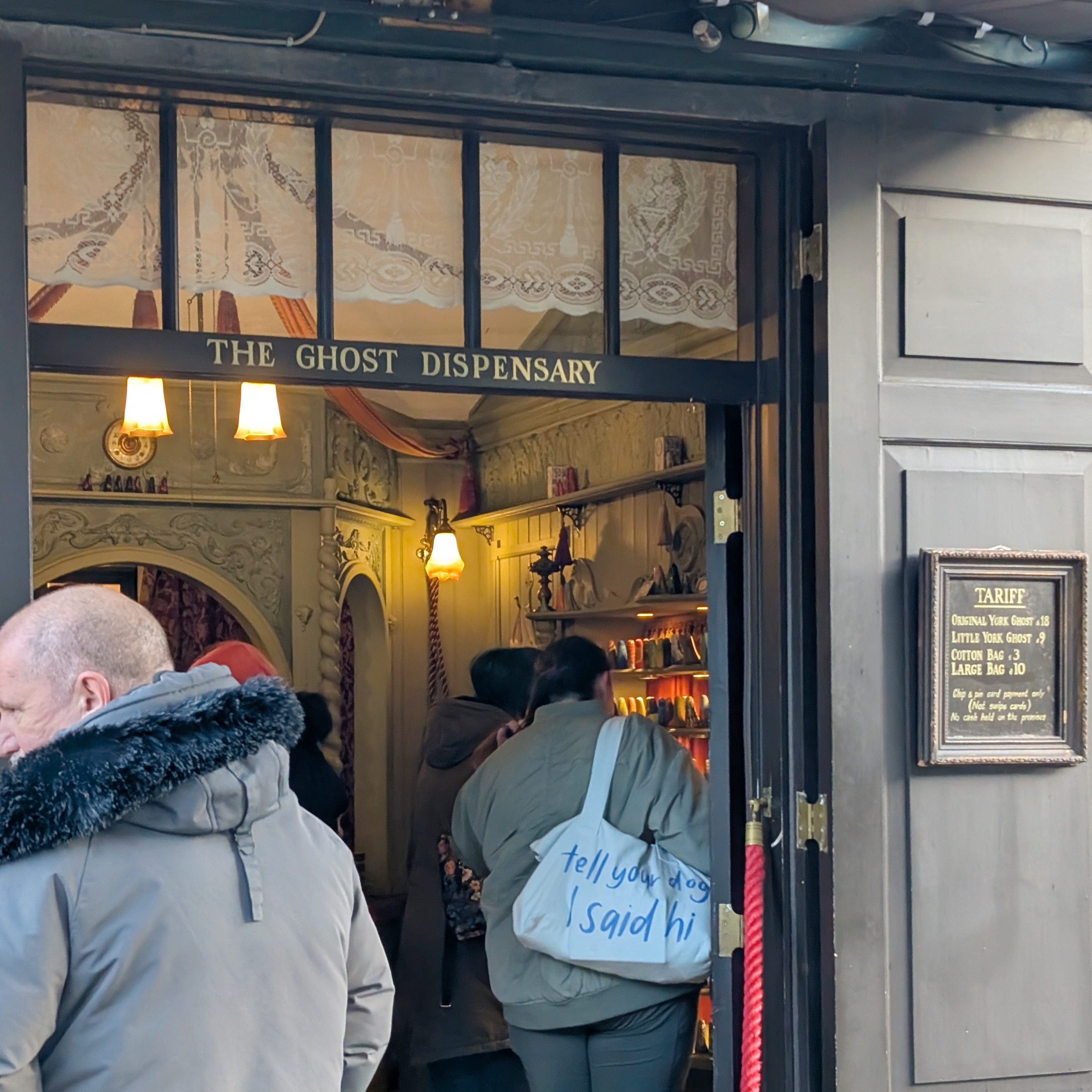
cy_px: 666
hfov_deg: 29.6
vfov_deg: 29.5
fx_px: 2070
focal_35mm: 58
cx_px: 543
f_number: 1.68
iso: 372
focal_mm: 6.9
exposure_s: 1/438
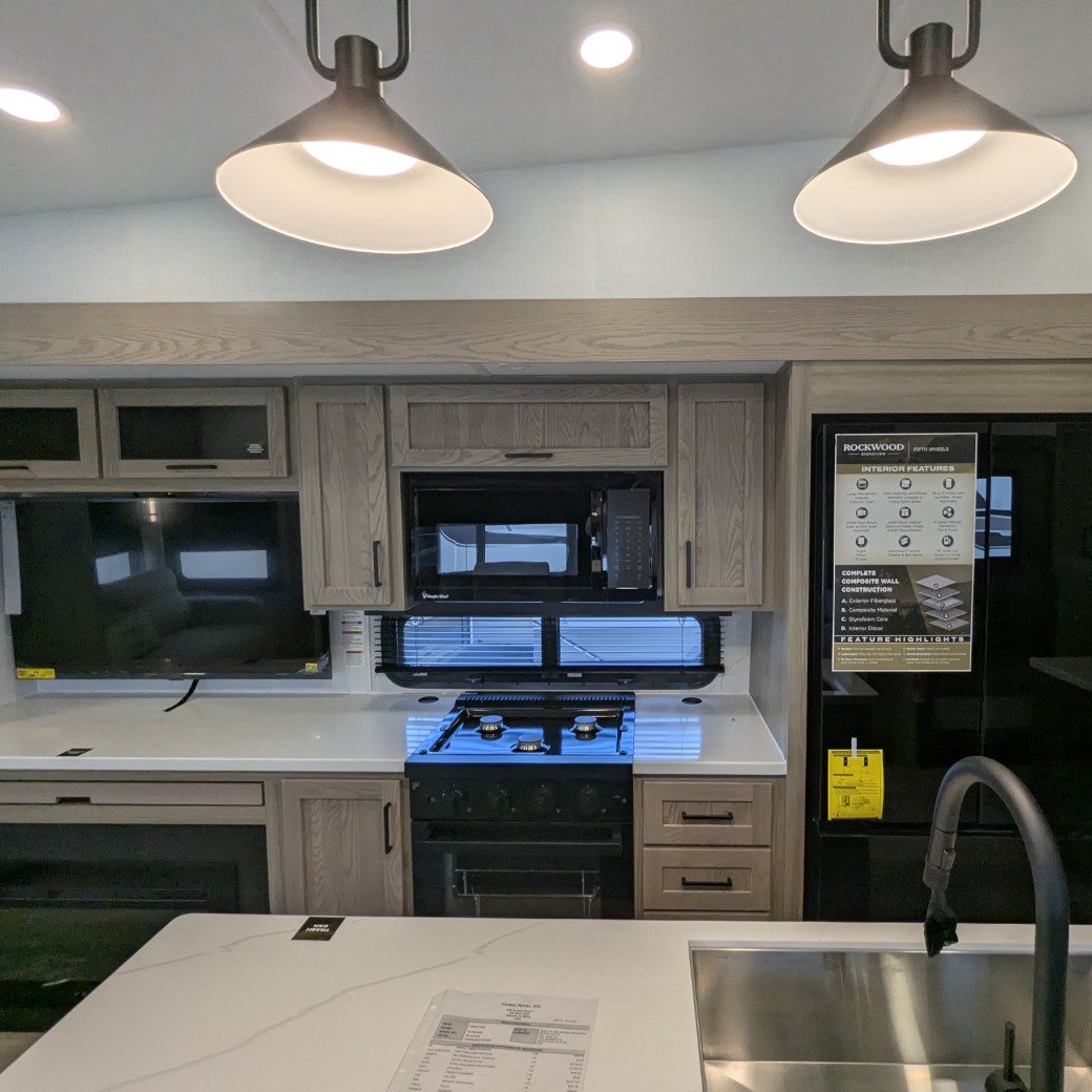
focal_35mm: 19
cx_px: 625
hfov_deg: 77.2
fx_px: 678
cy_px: 550
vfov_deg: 77.7
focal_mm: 2.35
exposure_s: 1/117
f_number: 2.2
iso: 66
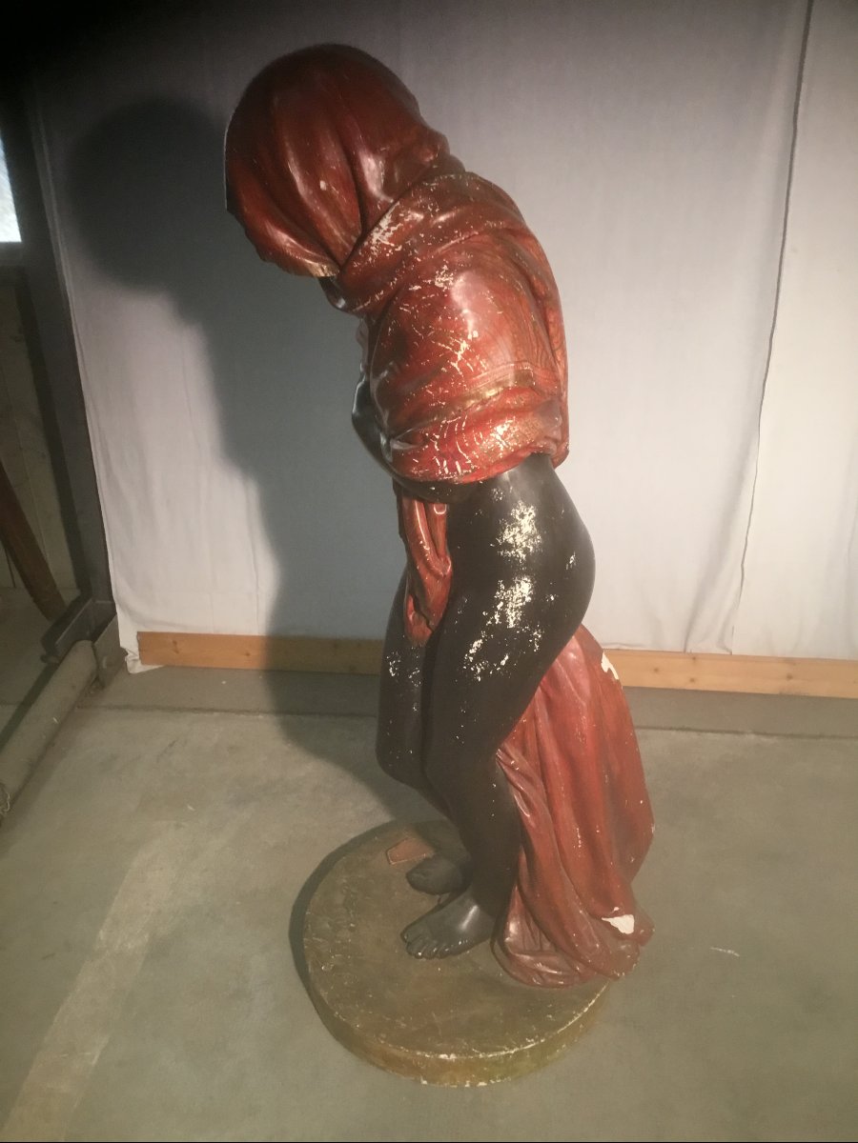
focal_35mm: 31
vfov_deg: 58.4
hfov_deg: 45.4
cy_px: 572
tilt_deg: -26.3
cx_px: 429
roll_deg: +1.5
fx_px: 1024
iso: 160
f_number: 2.4
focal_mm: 3.3
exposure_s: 1/33
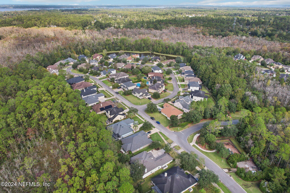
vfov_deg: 57.2
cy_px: 96
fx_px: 177
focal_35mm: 22
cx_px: 145
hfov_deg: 78.6
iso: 150
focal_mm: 8.4
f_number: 2.8
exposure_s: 1/800
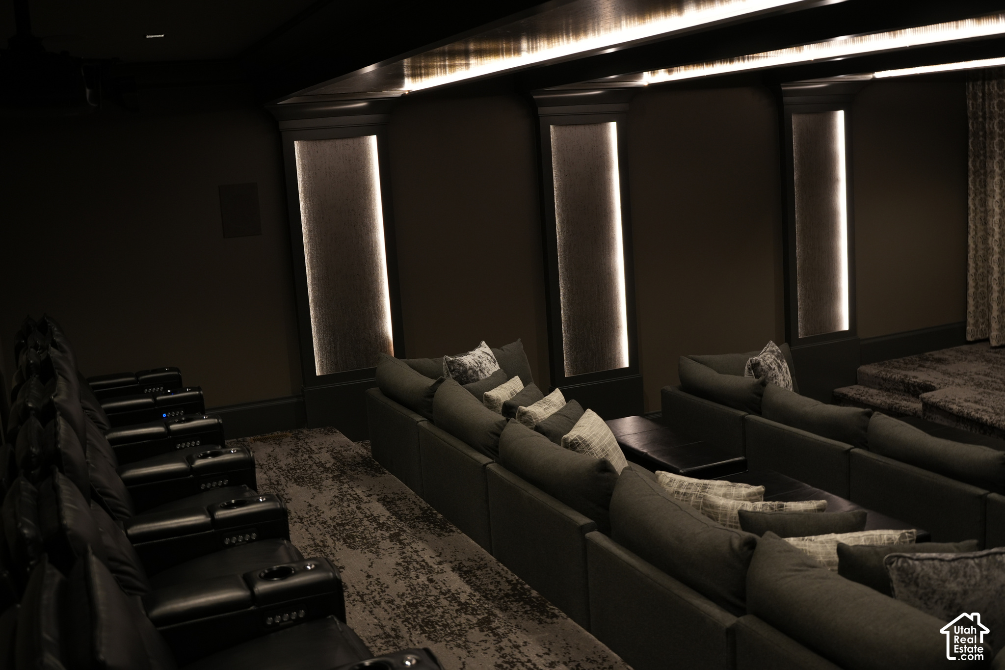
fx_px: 1005
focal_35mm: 36
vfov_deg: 36.9
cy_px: 335
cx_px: 502
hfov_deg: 53.1
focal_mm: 24
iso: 320
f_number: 2.8
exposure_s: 1/30
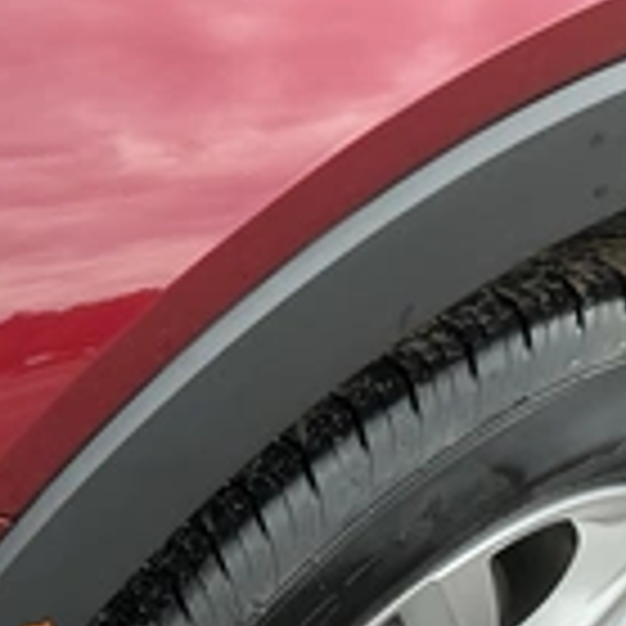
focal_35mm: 71
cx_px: -63
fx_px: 1453
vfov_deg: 23.2
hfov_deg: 22.9
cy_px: 644
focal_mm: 3
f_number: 1.8
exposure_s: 1/190
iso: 25
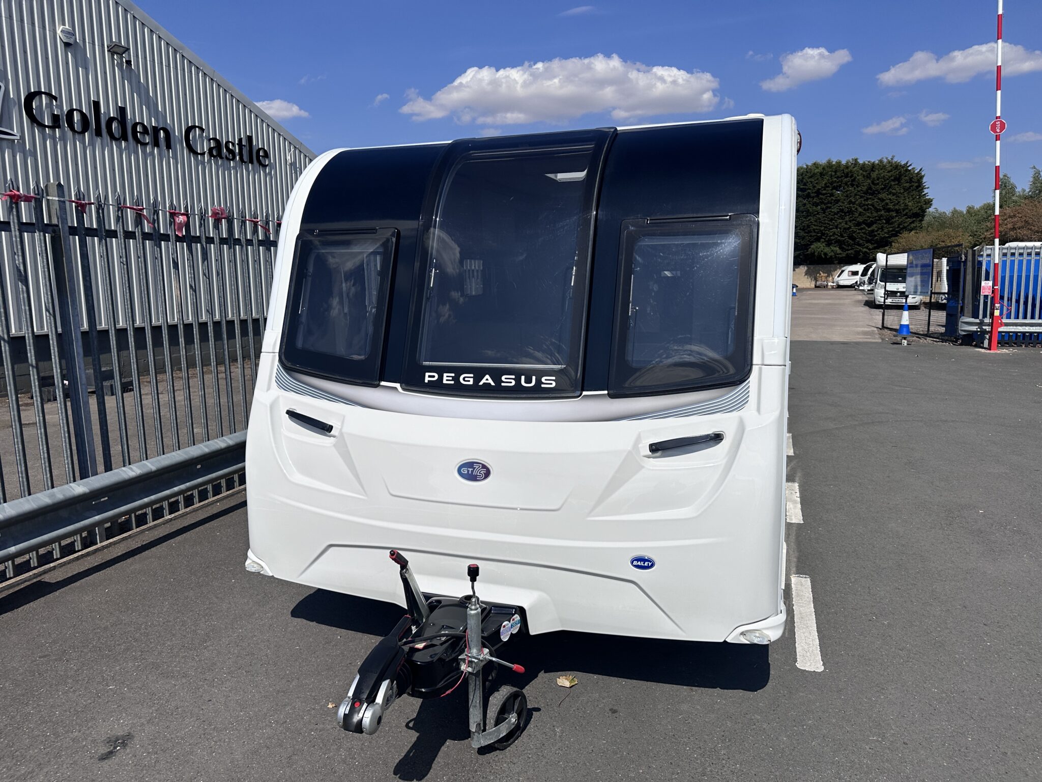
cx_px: 521
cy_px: 391
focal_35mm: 24
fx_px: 722
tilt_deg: -7.3
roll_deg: +1.0
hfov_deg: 71.6
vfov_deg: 56.8
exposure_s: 1/13699
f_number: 1.78
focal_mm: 6.86
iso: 80
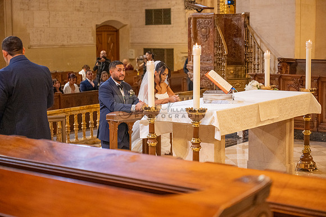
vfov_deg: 19.5
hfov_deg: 28.8
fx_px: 634
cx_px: 163
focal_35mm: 70
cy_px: 108
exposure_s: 1/200
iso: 2000
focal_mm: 70
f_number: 2.8
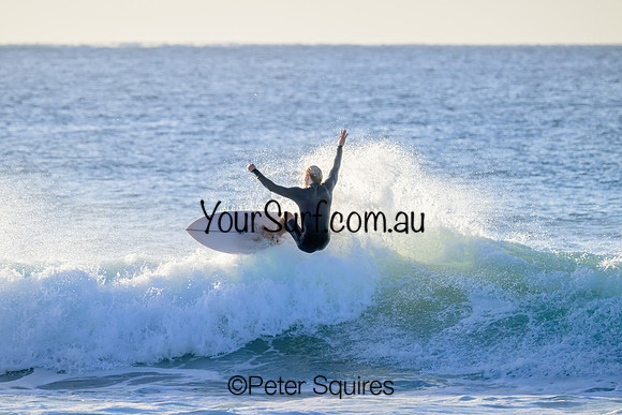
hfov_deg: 4.0
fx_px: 8985
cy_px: 208
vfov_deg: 2.6
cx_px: 311
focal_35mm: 520
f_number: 10
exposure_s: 1/2000
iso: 1400
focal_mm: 510
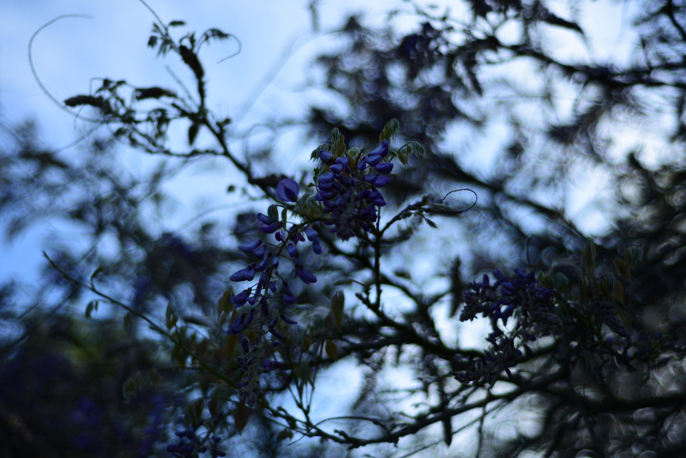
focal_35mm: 75
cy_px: 229
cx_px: 343
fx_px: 1429
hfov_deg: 27.0
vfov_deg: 18.2
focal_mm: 50
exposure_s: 1/2500
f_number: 1.8
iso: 100
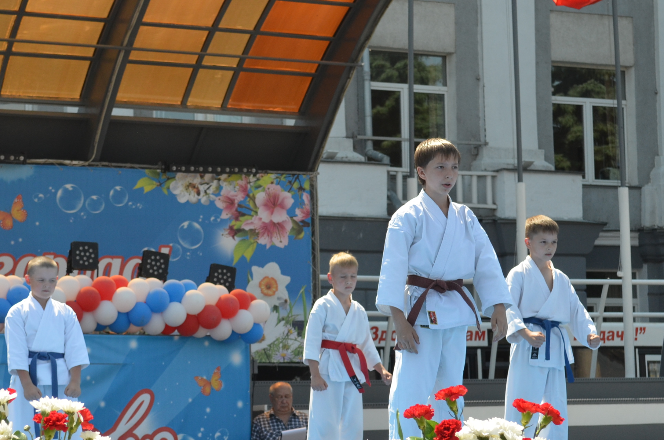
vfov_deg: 13.3
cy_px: 280
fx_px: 1877
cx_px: 302
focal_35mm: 102
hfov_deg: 20.1
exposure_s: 1/1250
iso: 400
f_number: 5.3
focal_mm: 40
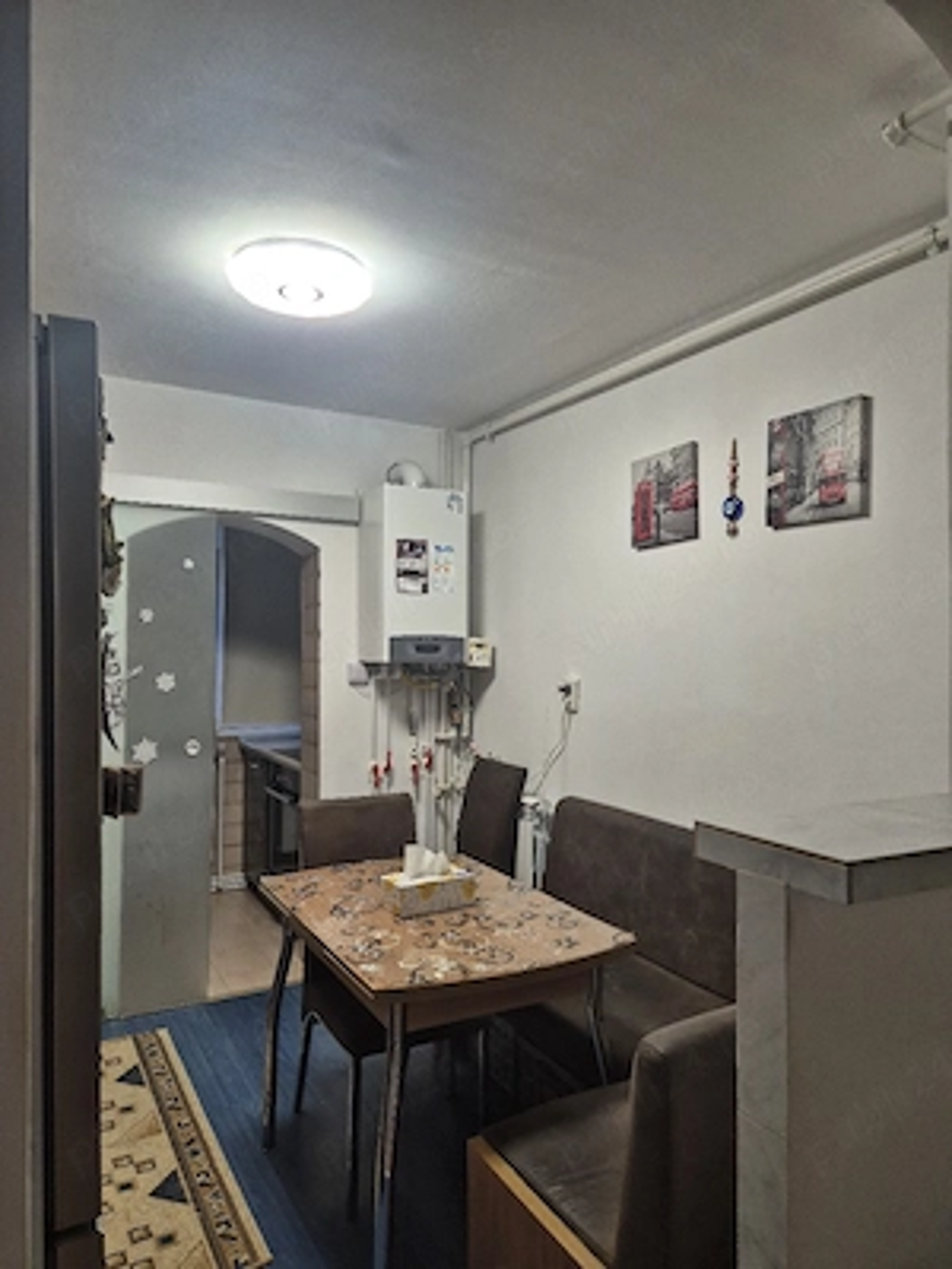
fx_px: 843
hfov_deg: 58.9
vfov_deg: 73.9
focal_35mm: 23
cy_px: 634
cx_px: 476
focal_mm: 5.4
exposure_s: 1/100
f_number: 1.8
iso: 125
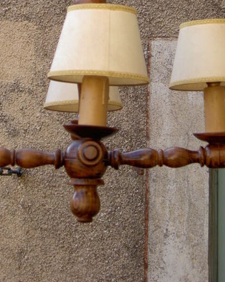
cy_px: -9
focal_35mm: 118
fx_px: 983
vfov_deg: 15.9
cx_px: 104
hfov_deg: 13.1
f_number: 3.3
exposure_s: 1/125
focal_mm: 11.3
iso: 50
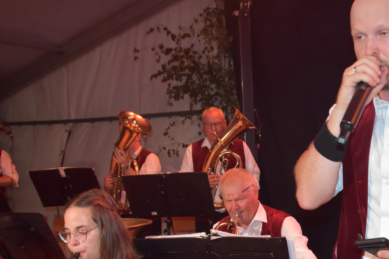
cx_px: 281
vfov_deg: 28.8
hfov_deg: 41.7
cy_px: 193
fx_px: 497
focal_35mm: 46
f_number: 4
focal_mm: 18
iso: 800
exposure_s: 1/60
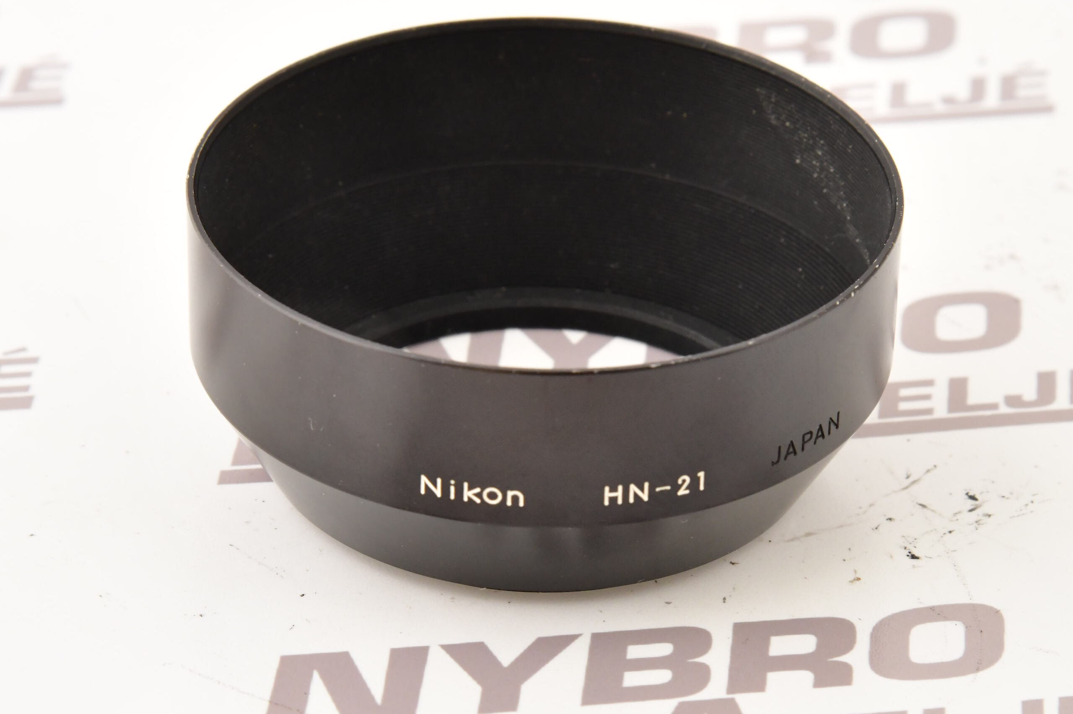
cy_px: 357
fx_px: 3575
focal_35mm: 120
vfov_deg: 11.4
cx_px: 536
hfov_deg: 17.1
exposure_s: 1/160
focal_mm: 120
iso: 1600
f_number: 13
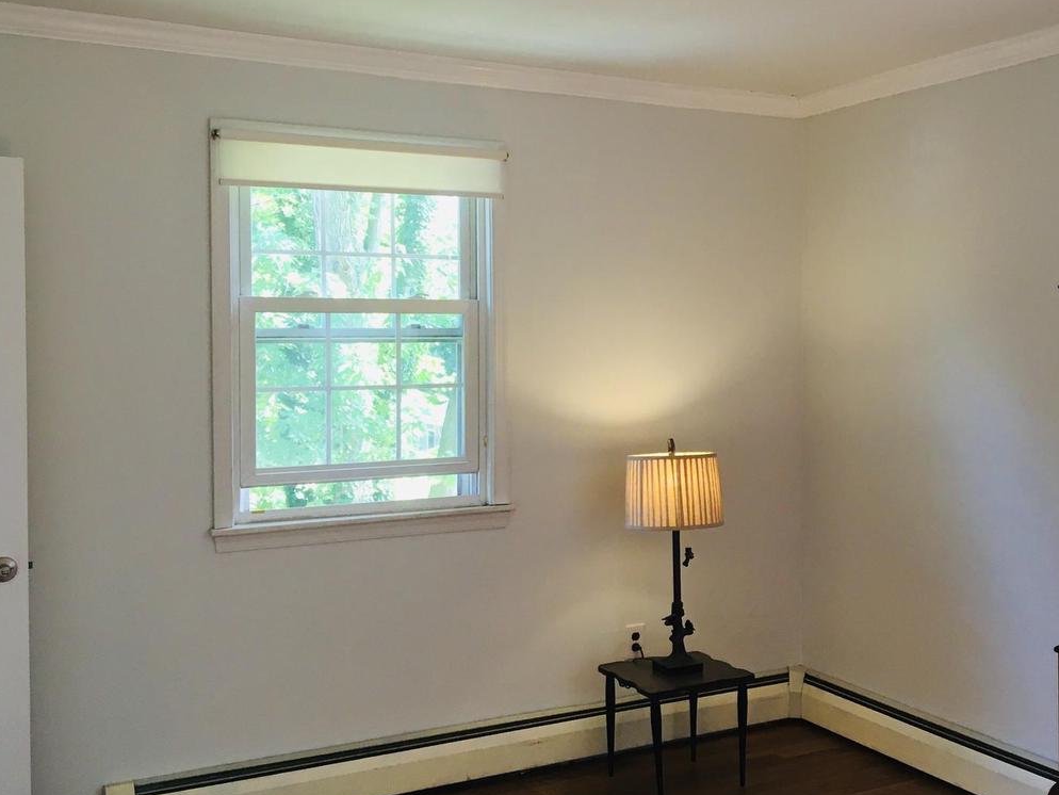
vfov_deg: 34.3
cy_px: 360
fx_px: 1285
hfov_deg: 44.1
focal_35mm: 42
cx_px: 710
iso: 32
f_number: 2.2
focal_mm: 4.15
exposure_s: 1/30
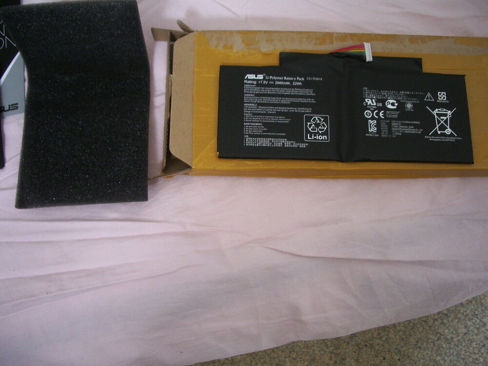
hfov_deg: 52.6
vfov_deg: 40.7
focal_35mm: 35
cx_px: 244
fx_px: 493
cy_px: 183
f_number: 2.6
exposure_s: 1/25
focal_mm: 5.8
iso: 200
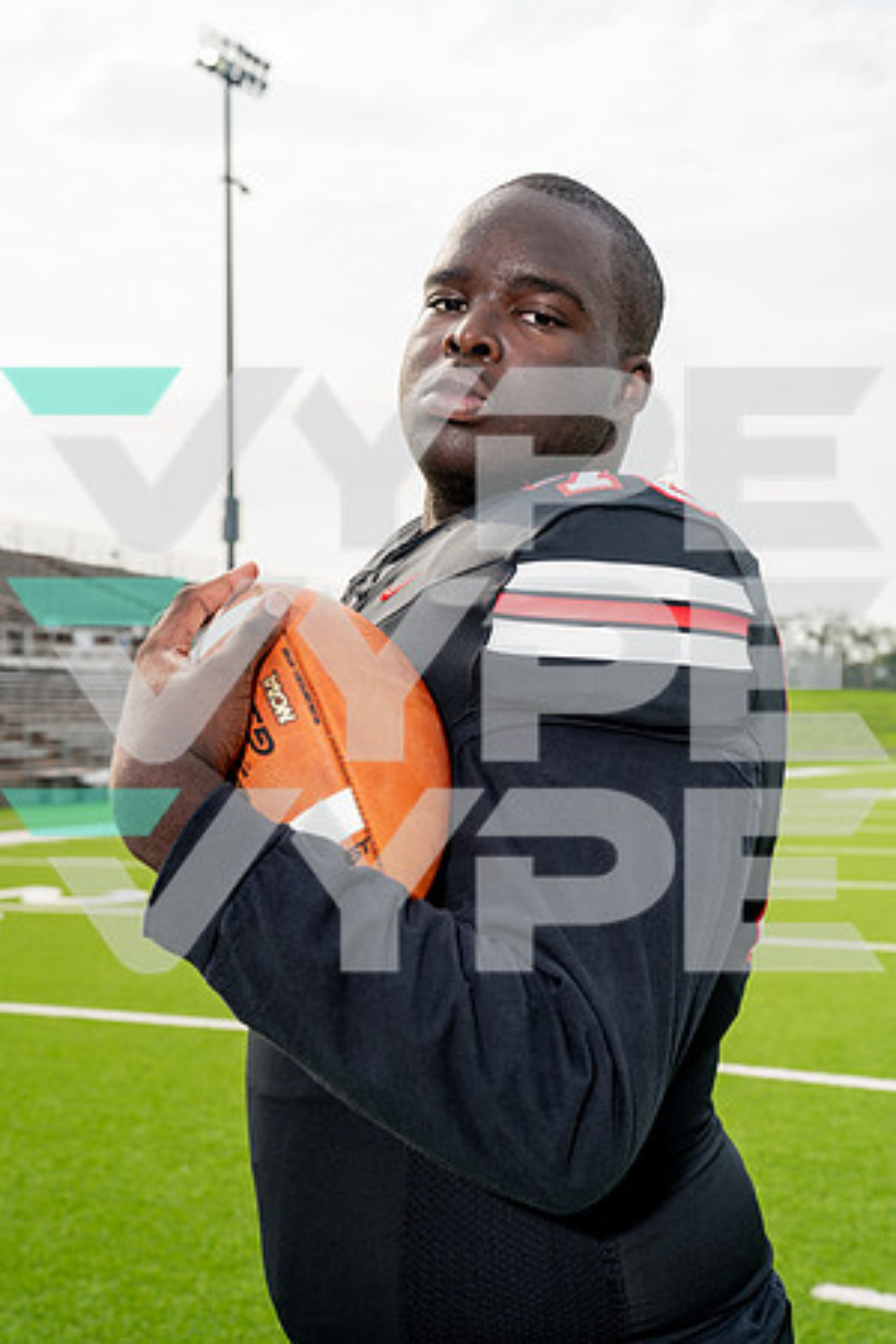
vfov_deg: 41.9
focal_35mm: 47
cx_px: 448
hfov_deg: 28.6
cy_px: 672
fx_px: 1755
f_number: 6.3
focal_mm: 47
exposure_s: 1/250
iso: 100
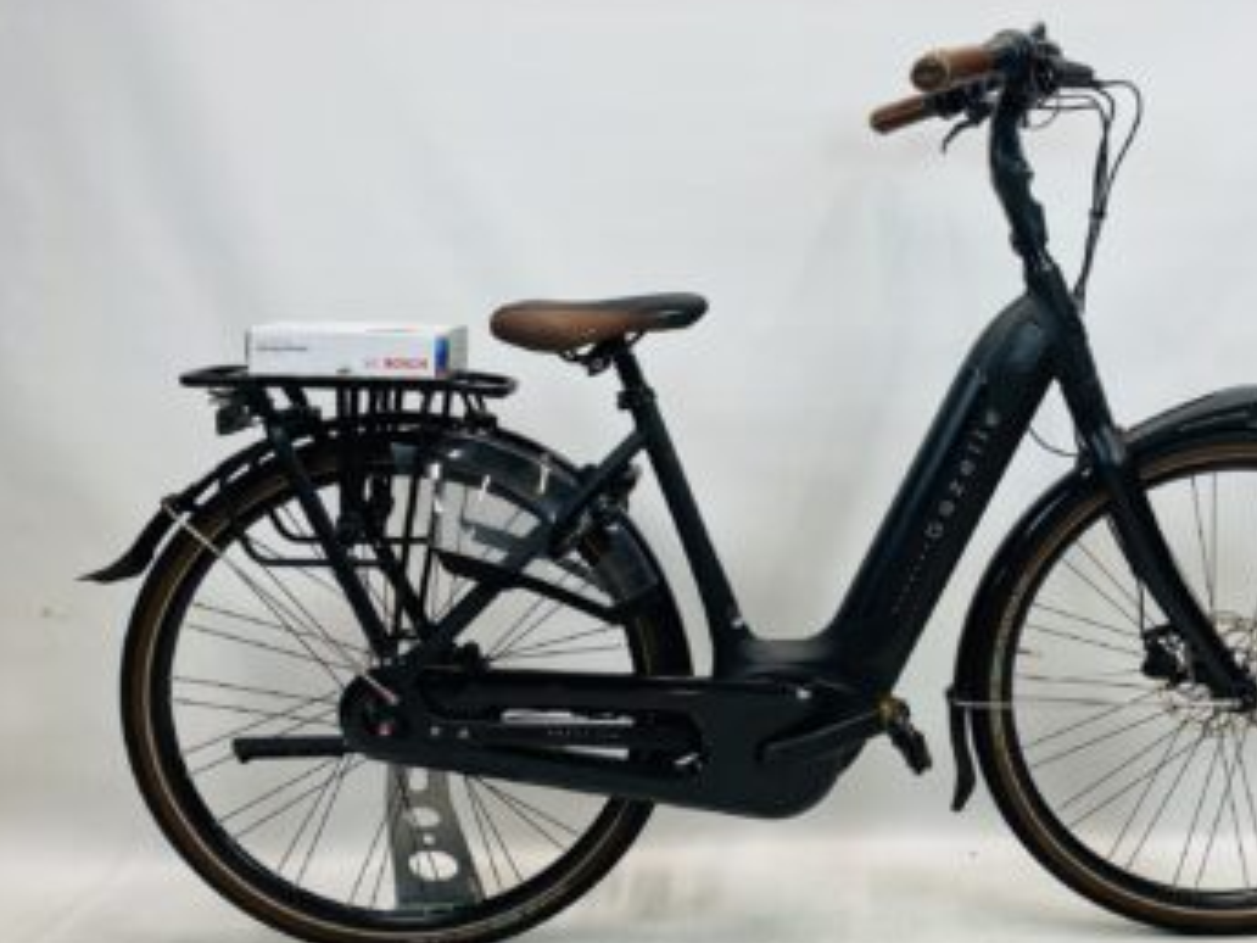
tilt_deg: -4.3
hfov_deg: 53.2
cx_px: 808
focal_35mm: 34
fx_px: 1235
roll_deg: +0.4
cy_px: 417
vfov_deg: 41.7
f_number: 1.8
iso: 50
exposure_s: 1/100
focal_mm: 4.25
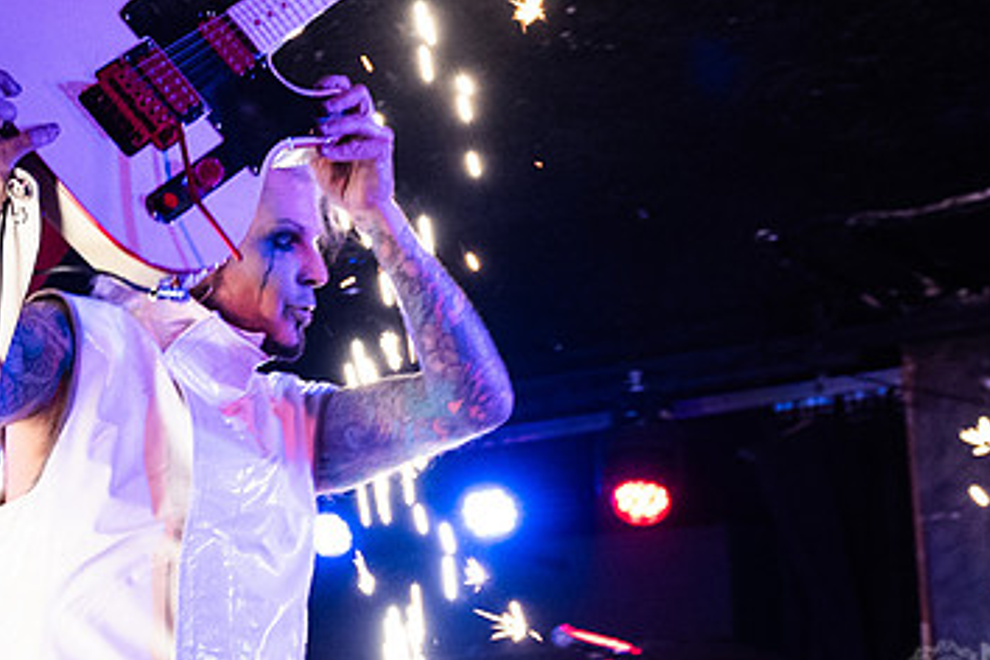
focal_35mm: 74
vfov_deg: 18.4
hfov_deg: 26.8
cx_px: 193
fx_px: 2035
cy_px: 293
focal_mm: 24
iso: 2000
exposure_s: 1/125
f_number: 3.5
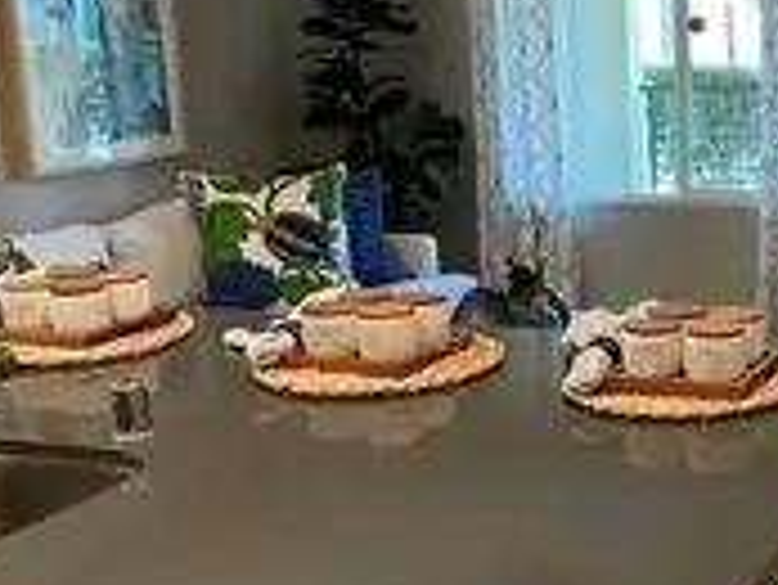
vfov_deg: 24.4
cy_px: 315
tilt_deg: -13.5
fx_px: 1349
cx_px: 800
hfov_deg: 29.7
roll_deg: +0.6
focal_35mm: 60
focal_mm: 4.2
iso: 160
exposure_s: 1/60
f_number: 1.6
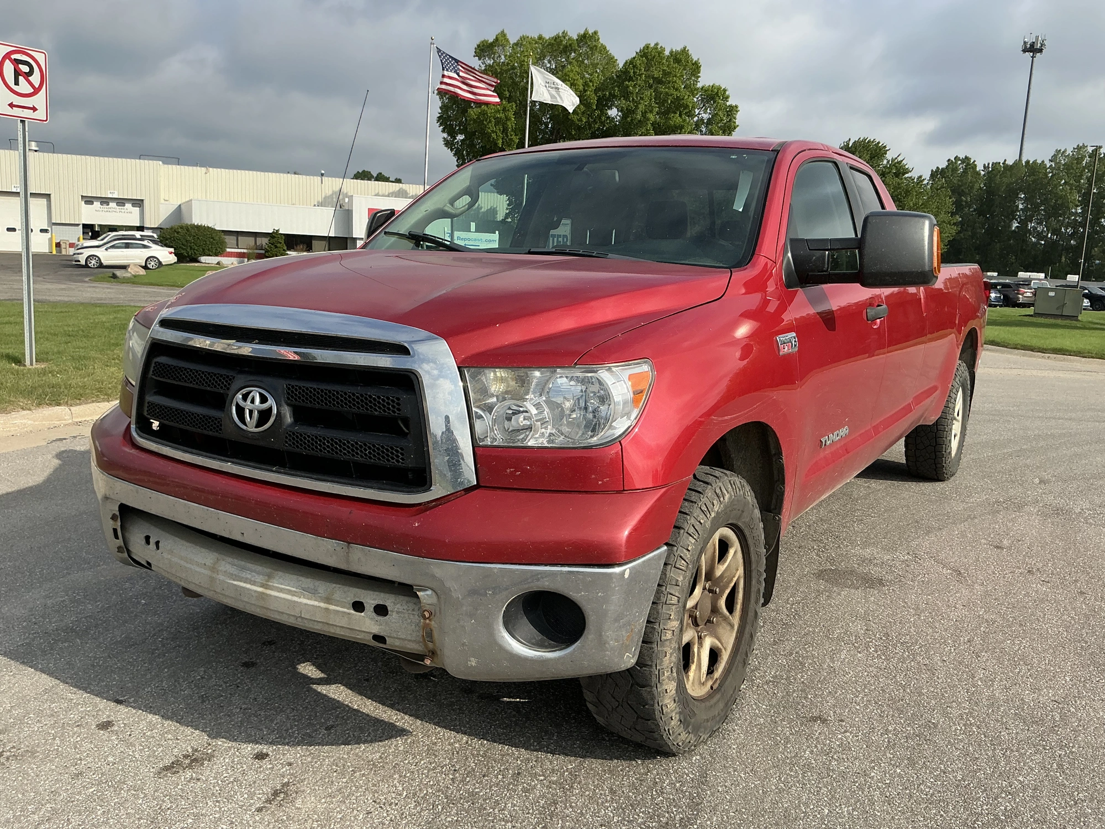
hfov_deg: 63.4
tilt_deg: -9.1
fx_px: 894
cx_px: 552
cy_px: 414
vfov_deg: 49.7
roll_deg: -1.9
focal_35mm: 28
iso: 25
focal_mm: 3
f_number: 1.8
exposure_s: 1/1412
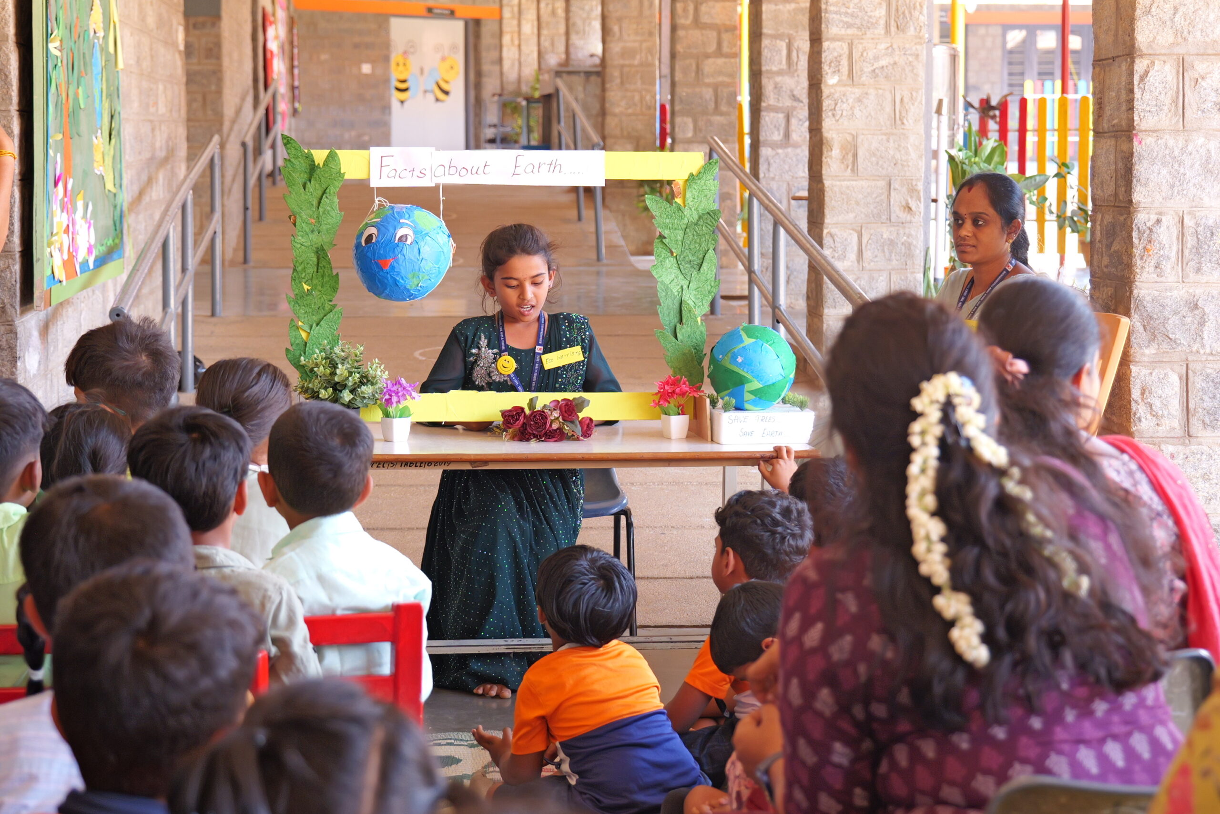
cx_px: 610
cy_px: 407
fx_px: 2643
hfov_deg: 26.0
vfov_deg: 17.5
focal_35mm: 78
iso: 1000
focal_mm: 48
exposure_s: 1/100
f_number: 4
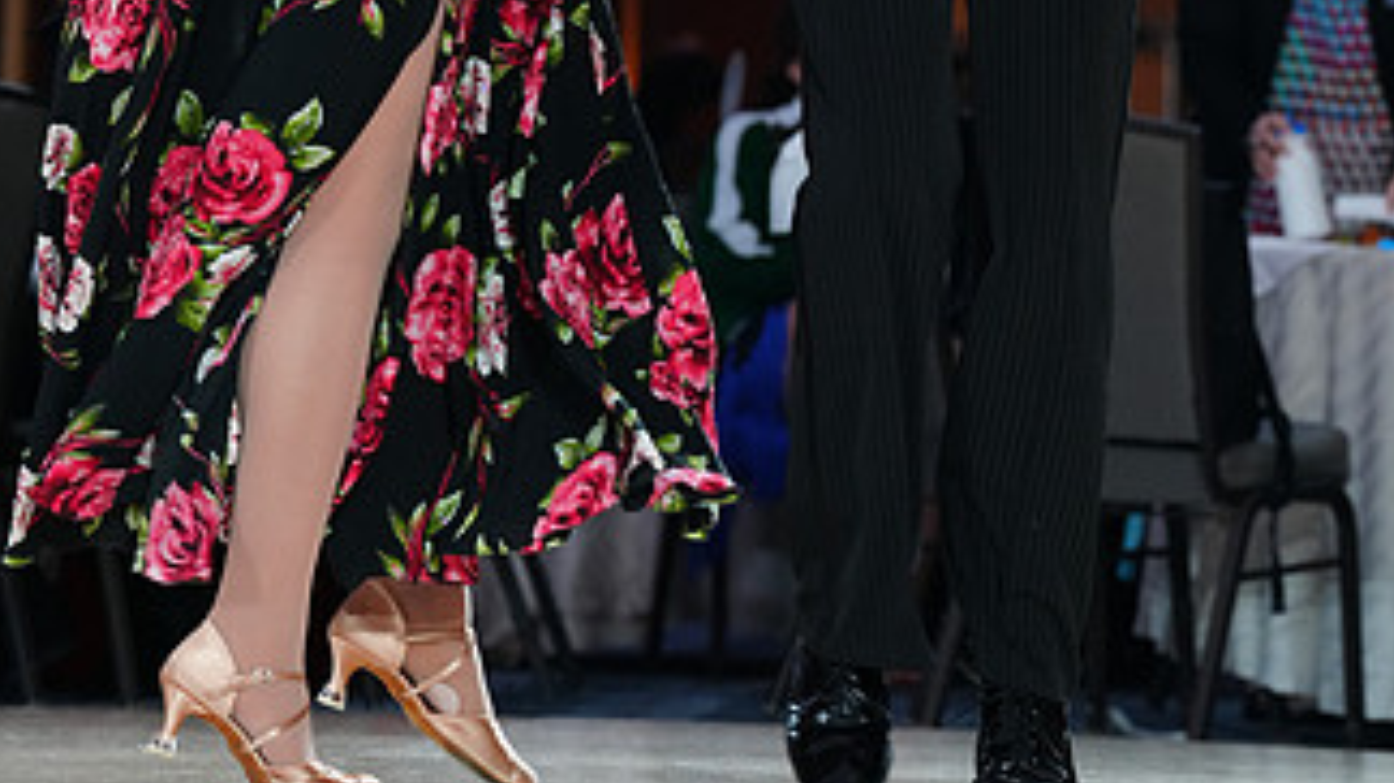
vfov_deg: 5.1
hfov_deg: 9.1
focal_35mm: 238
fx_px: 8794
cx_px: 798
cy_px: -340
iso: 1250
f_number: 5
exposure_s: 1/200
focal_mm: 127
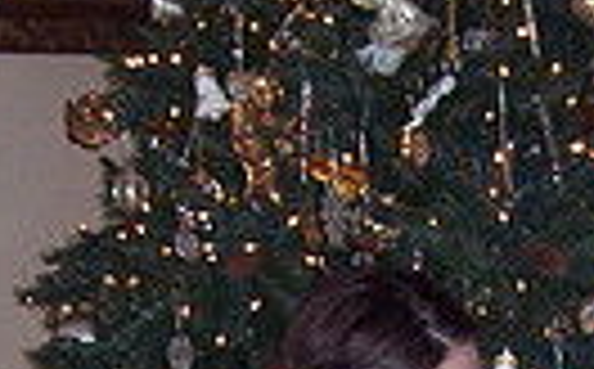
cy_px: 623
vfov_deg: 7.0
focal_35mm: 182
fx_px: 2941
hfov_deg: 11.4
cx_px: 598
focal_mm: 8
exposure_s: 1/60
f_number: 2.8
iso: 140
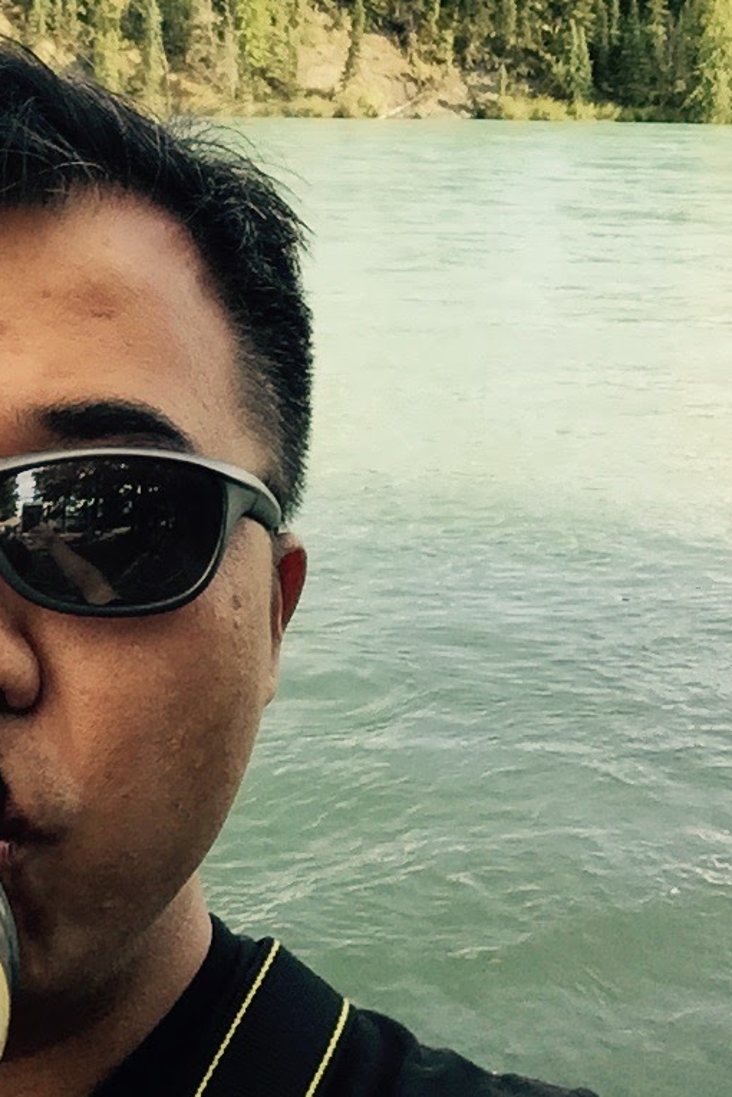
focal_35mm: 54
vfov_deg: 36.7
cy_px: 431
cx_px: 96
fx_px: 1645
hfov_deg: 24.5
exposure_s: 1/477
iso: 32
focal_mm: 2.65
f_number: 2.2
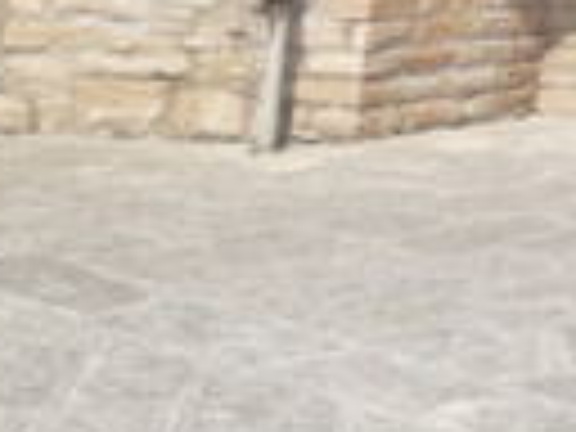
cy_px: -477
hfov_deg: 13.3
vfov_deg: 10.0
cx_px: 1012
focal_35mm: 135
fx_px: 2246
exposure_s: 1/1629
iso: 50
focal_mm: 3.79
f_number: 2
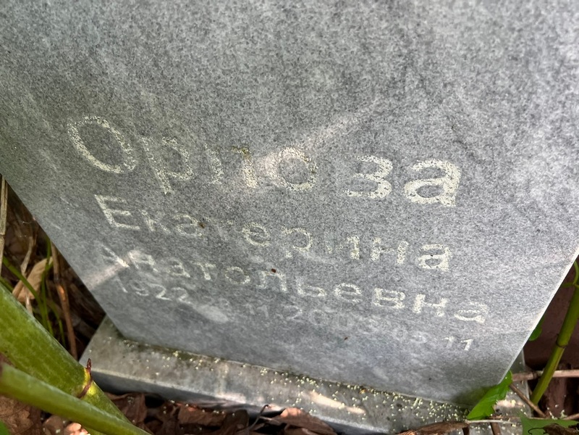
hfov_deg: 67.3
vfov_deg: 53.1
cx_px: 290
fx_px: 435
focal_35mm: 26
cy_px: 218
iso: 100
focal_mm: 5.7
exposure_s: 1/121
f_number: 1.5
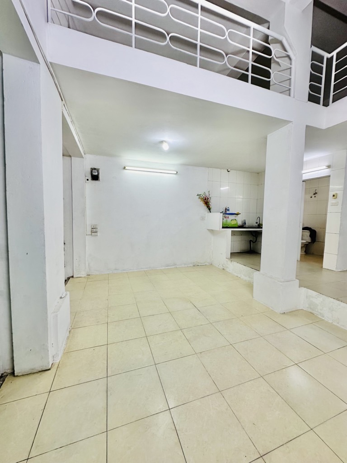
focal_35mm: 14
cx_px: 174
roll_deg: -2.2
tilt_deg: -4.2
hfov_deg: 85.7
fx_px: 187
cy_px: 232
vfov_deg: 102.1
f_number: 2.2
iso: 100
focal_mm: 2.22
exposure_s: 1/100
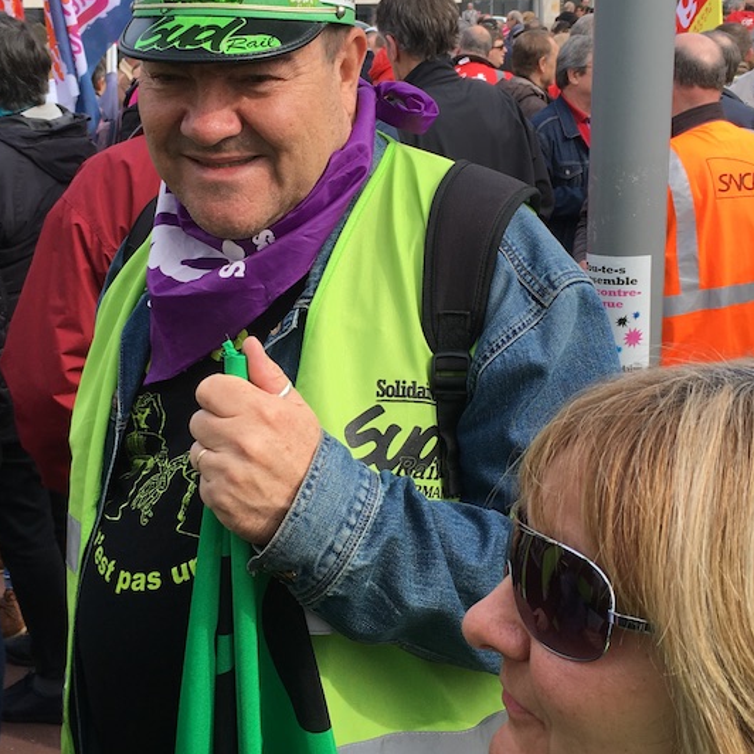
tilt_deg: -12.6
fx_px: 1281
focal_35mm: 52
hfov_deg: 32.7
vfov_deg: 32.8
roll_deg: +2.8
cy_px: 374
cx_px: 292
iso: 25
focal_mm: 4.15
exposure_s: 1/578
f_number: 2.2
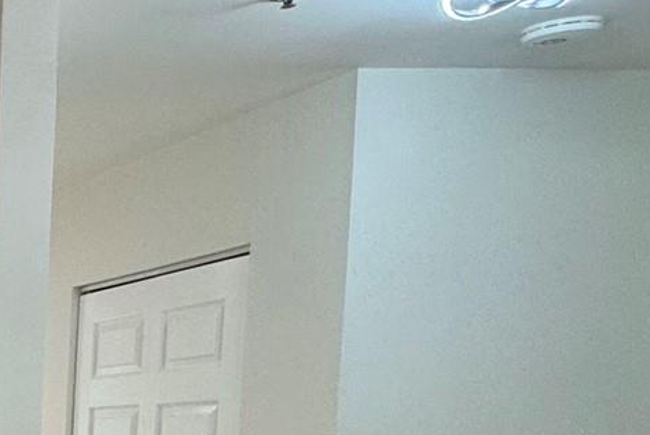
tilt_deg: -4.4
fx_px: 1138
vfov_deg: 20.1
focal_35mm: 63
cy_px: 538
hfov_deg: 20.6
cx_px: -555
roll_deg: -0.4
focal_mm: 2.22
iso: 125
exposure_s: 1/120
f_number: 2.2
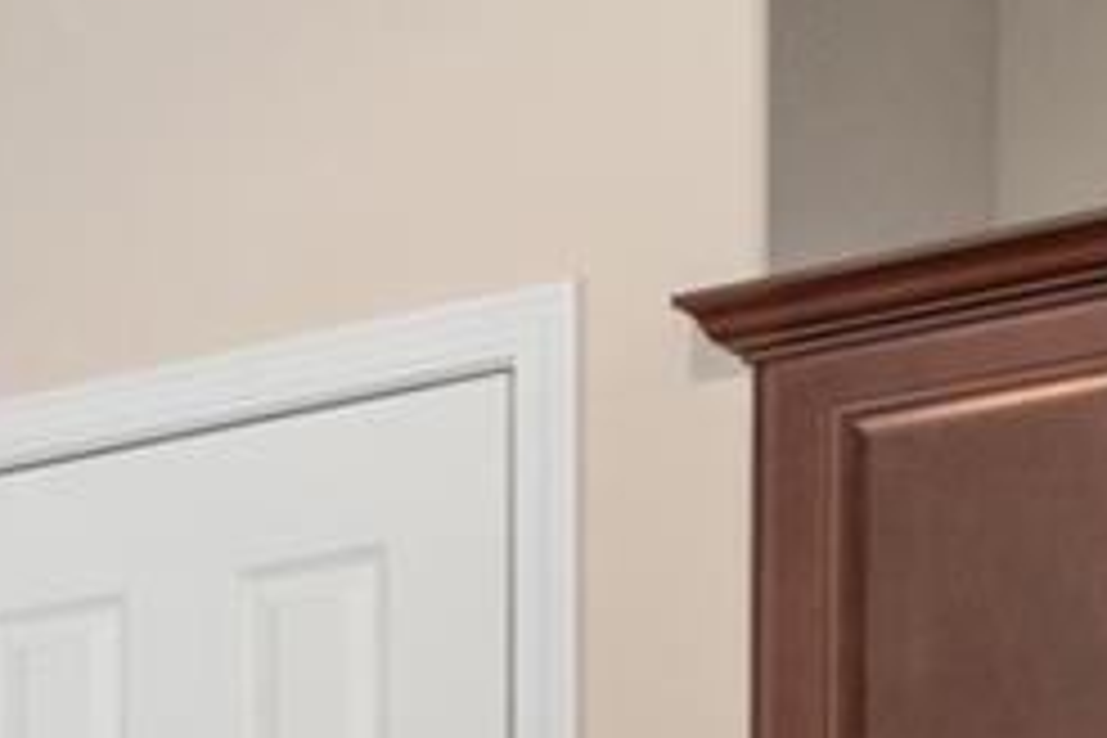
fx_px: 4797
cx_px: -1498
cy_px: 1890
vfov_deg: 8.0
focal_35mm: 156
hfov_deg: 11.2
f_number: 8
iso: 500
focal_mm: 16
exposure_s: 1/1.25
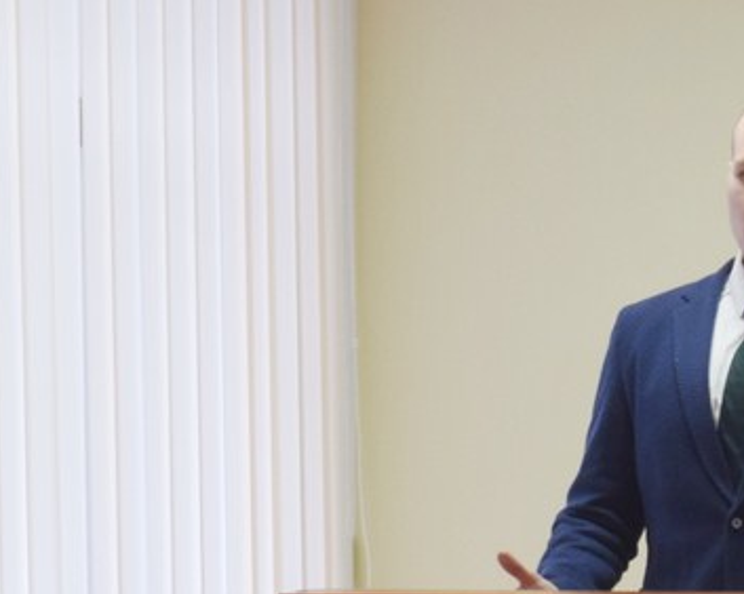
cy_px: 569
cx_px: 780
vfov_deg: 8.0
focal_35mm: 193
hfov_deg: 9.9
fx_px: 4247
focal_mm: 42
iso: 800
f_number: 5
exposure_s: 1/60
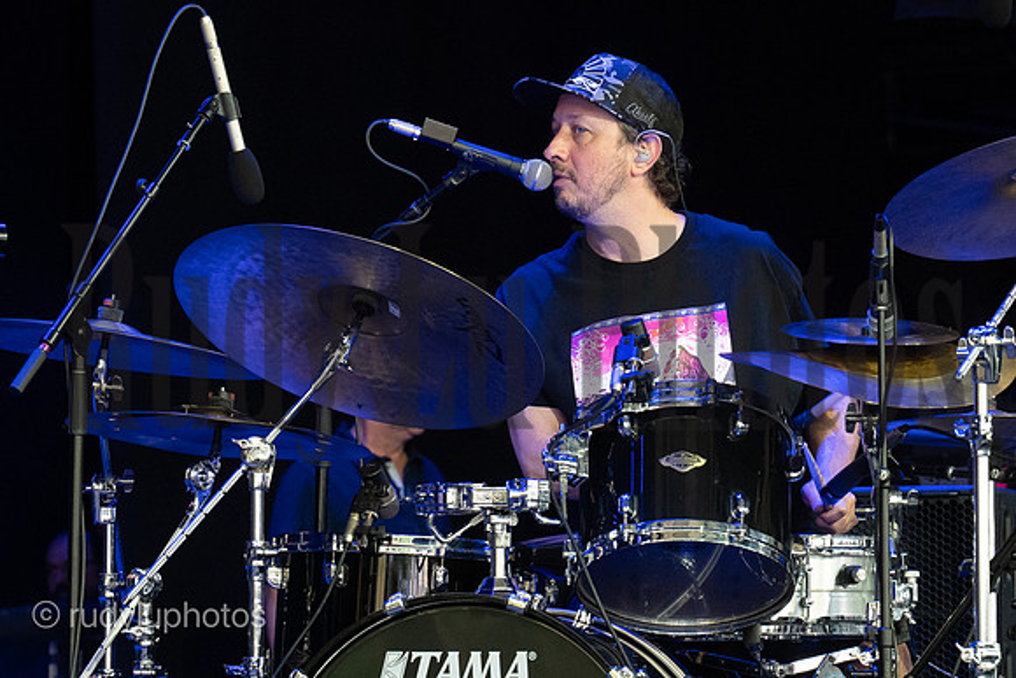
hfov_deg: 8.6
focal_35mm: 240
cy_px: 339
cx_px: 508
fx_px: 6775
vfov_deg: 5.7
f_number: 8
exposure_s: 1/160
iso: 6400
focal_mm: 160
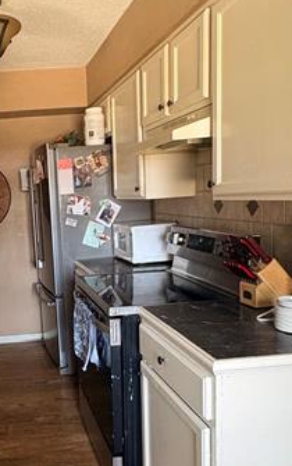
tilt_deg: -7.9
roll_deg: +3.6
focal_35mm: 34
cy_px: 262
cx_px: 13
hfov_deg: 34.6
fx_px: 432
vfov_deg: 56.5
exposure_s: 1/60
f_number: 2.2
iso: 500
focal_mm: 2.22
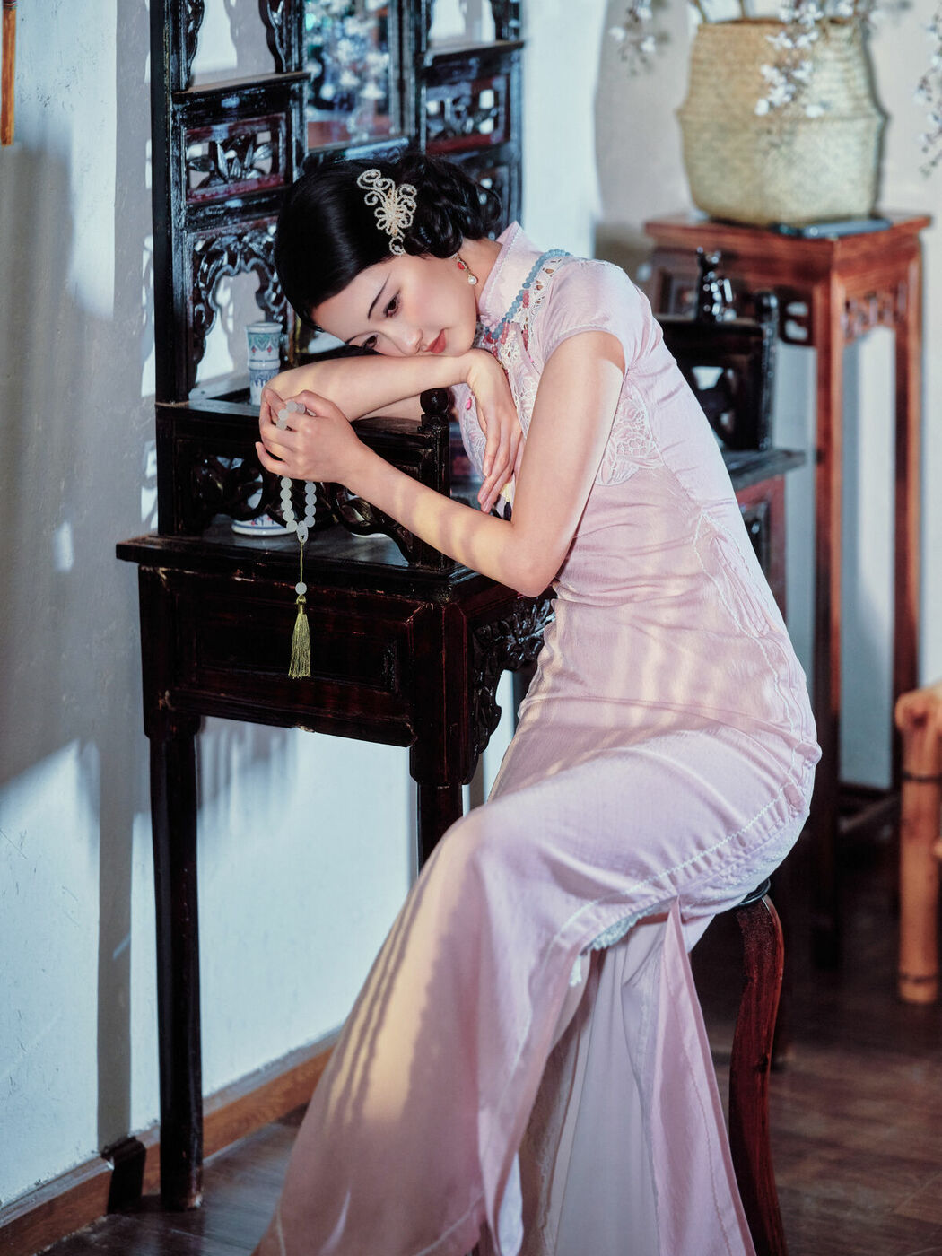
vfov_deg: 22.5
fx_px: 3157
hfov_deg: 17.0
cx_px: 471
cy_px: 628
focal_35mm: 87
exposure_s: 1/200
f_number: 2
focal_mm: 110
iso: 640
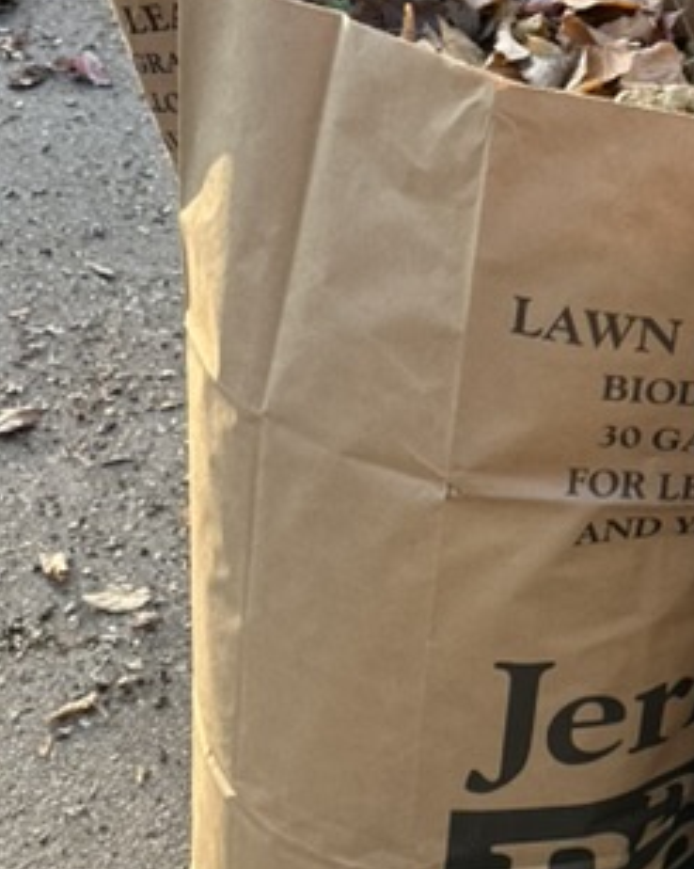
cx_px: 719
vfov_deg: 23.6
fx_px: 2005
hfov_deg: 19.0
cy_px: 48
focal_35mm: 78
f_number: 1.78
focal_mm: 6.86
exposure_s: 1/373
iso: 80
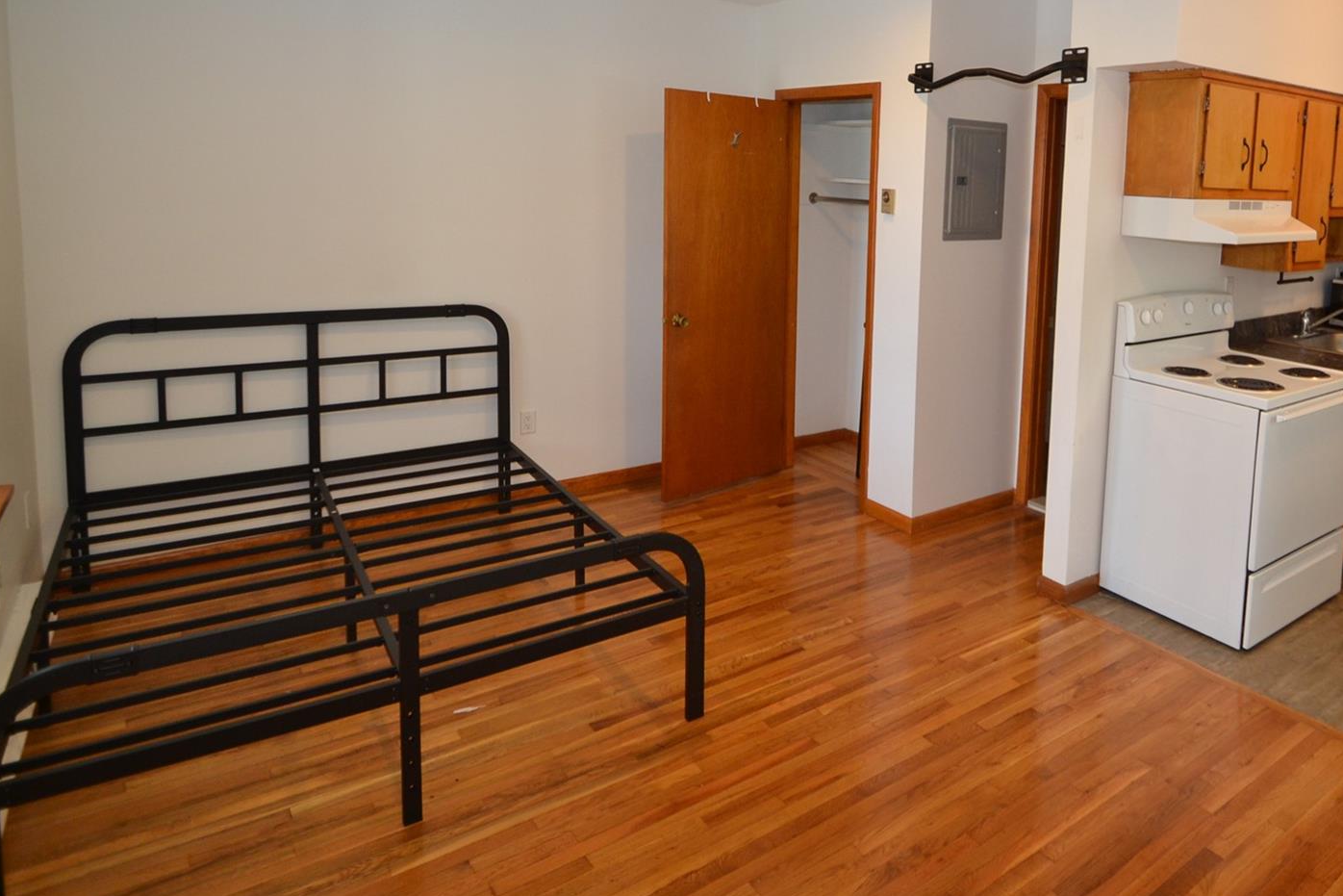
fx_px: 821
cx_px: 930
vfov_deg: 56.1
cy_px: 302
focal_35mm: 22
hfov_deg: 75.3
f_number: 3.5
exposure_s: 1/60
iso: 450
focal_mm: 10
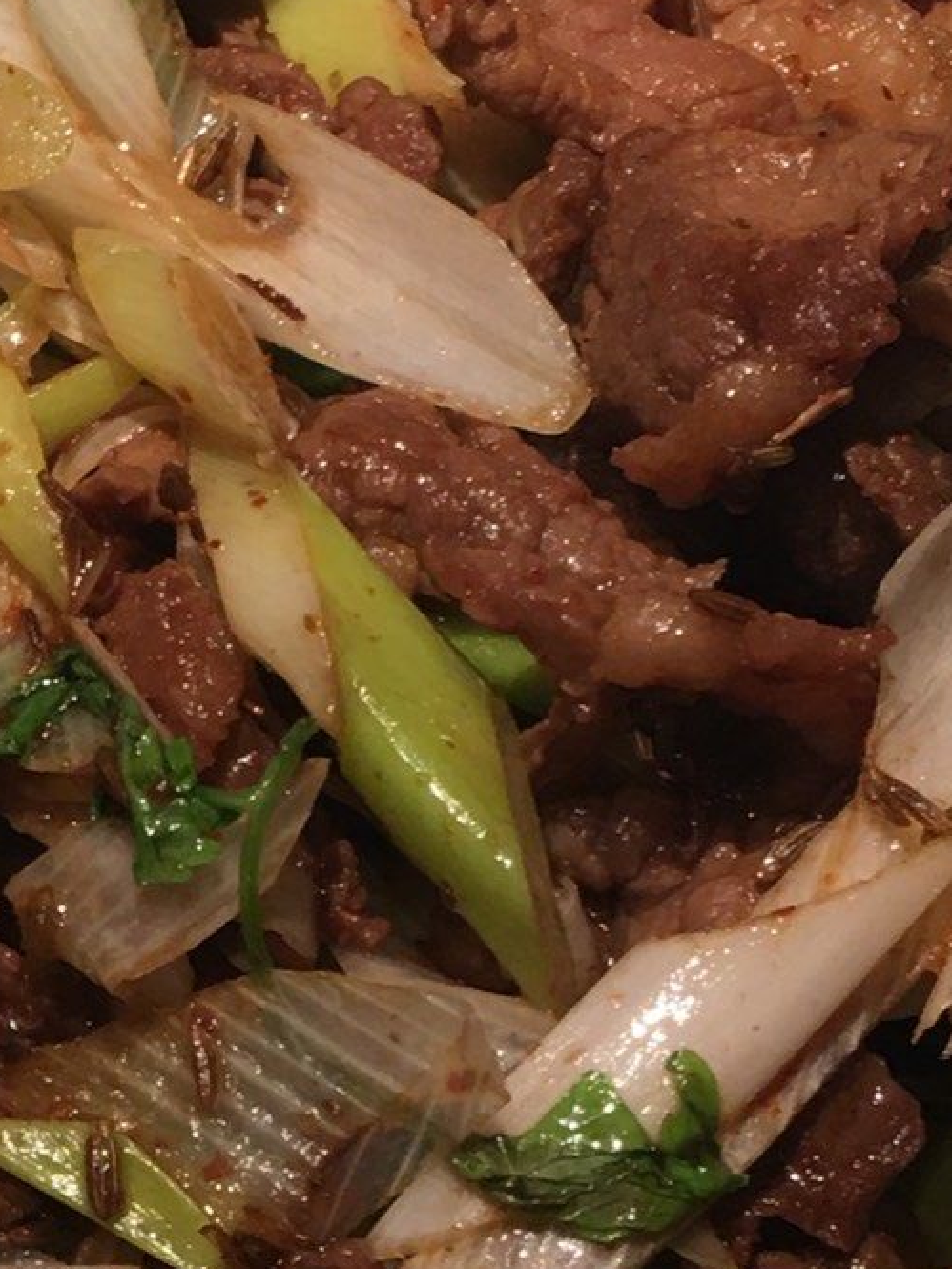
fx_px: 4362
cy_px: 1336
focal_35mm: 119
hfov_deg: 12.2
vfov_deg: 16.1
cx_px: -101
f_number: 2.2
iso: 32
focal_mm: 4.15
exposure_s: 1/33
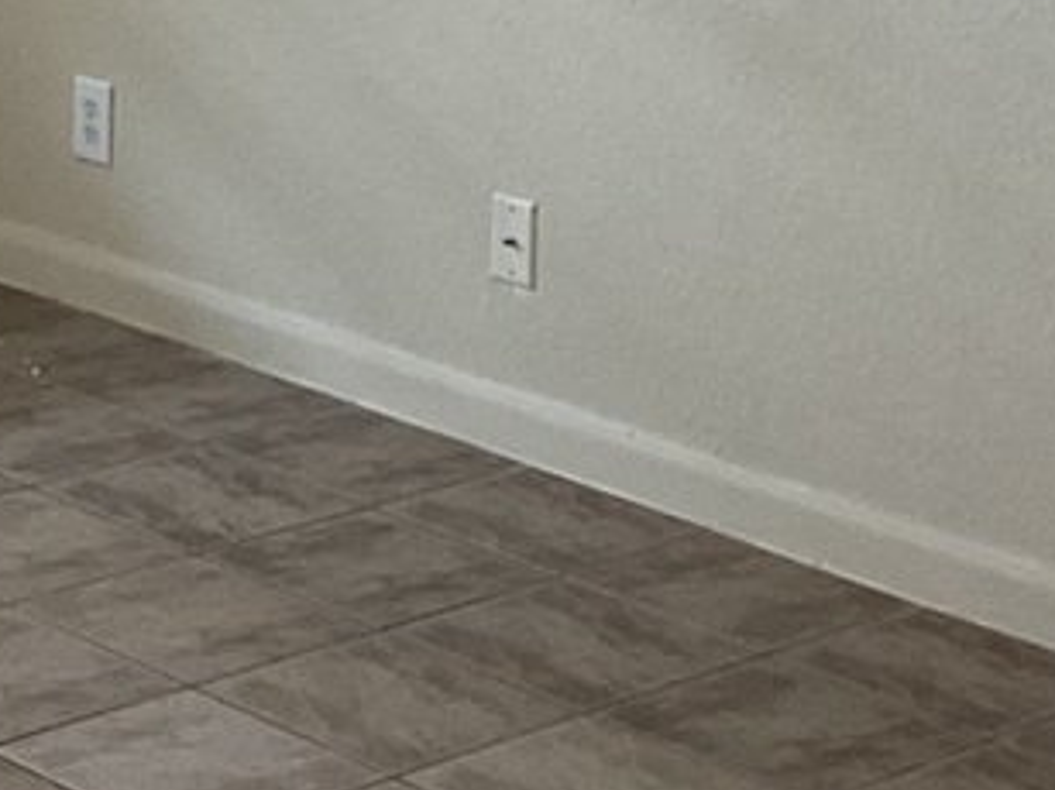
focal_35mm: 136
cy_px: -378
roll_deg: -1.2
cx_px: -216
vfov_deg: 10.5
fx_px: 4143
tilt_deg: -5.5
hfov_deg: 14.1
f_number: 1.8
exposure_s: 1/60
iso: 80
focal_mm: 3
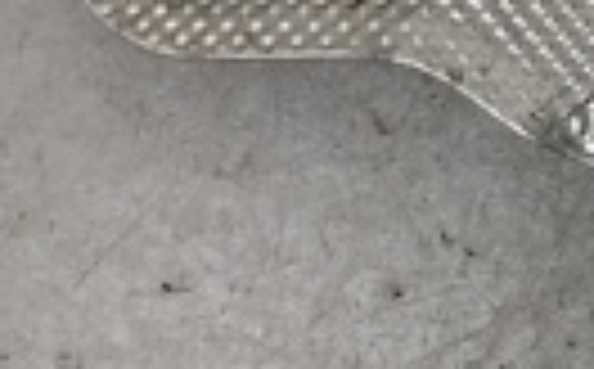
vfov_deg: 8.7
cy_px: -320
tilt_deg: -74.2
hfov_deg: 12.7
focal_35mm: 144
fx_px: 2327
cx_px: 1184
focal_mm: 4
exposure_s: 1/33
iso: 25
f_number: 1.8
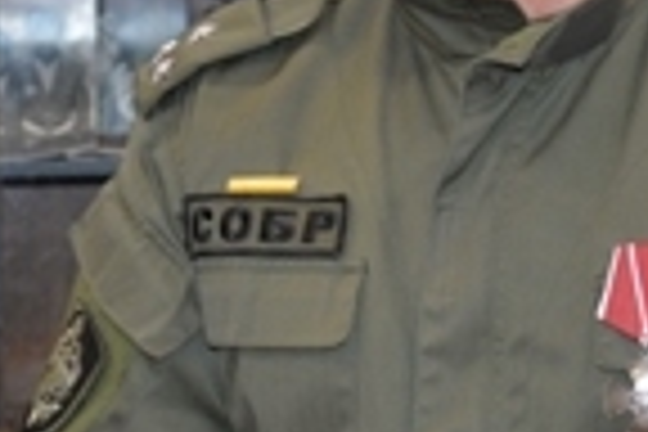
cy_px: 356
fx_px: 3276
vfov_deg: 7.5
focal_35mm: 182
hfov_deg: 11.2
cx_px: 43
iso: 800
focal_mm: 35
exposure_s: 1/60
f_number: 4
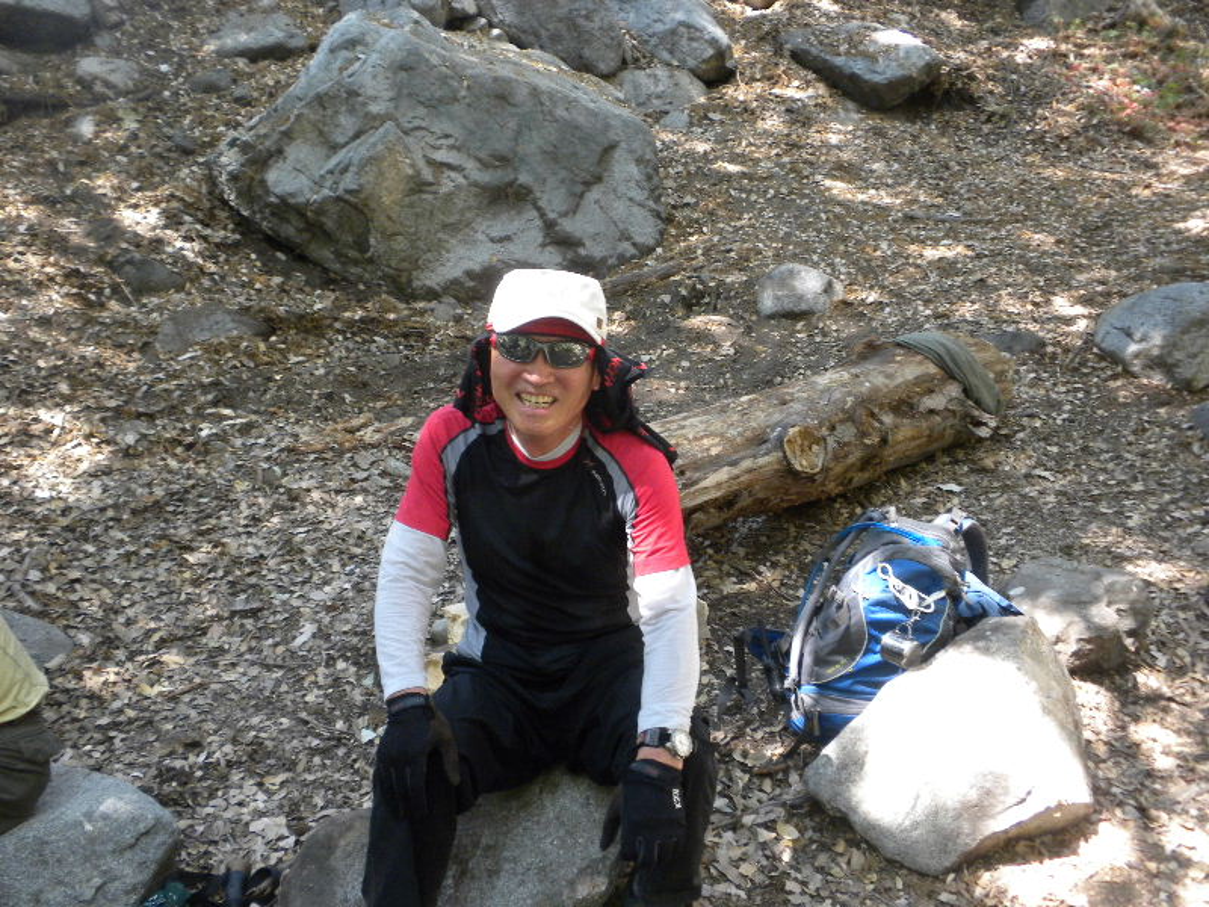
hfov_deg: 50.1
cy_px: 454
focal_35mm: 37
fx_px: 1292
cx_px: 604
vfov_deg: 38.7
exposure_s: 1/63.6
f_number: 3.5
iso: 334
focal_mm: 6.6
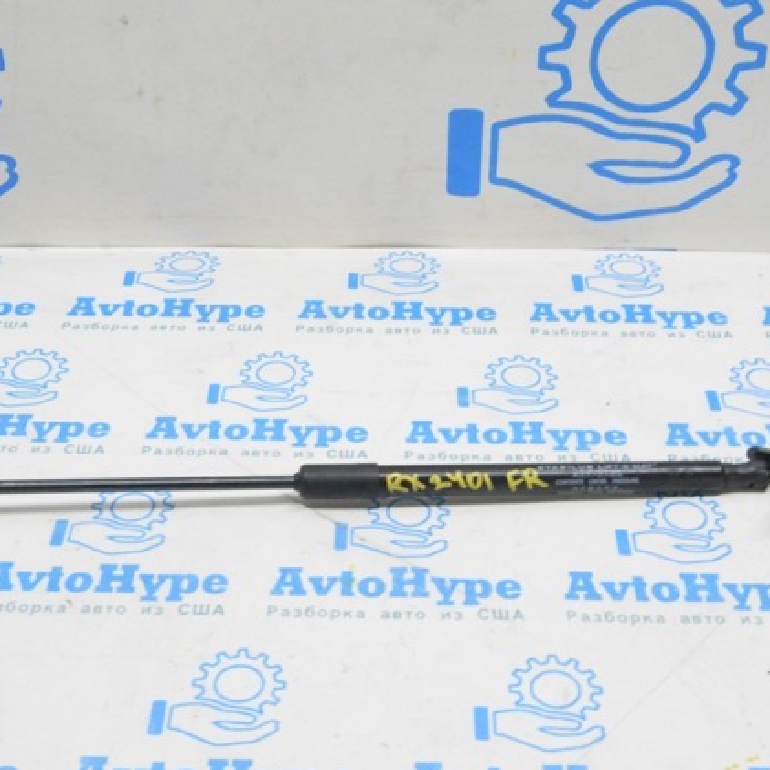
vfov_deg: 29.6
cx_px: 371
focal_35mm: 58
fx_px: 1460
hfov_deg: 29.5
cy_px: 387
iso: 6400
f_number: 20
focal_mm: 30
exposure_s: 1/20
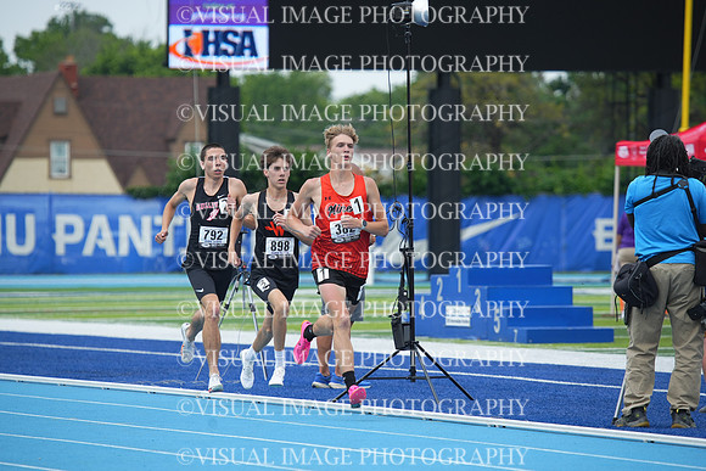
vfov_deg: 4.8
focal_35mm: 285
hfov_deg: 7.2
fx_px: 5590
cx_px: 353
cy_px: 236
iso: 400
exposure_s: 1/1250
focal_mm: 285
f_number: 5.6
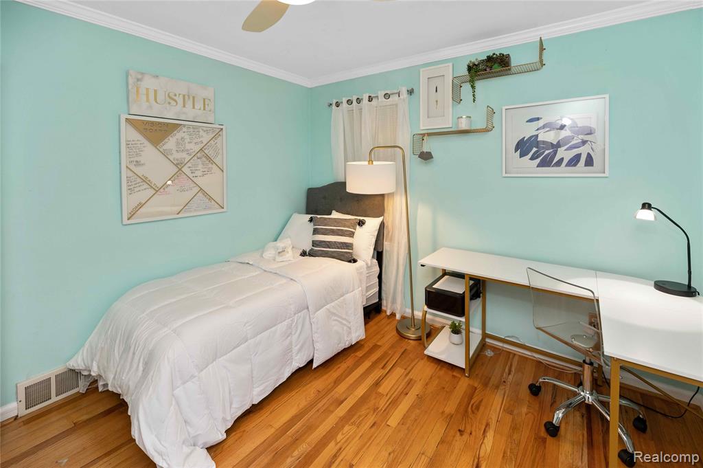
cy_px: 234
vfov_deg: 81.1
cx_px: 352
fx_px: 273
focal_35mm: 14
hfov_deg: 104.3
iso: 320
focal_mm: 14
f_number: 4
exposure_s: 1/60
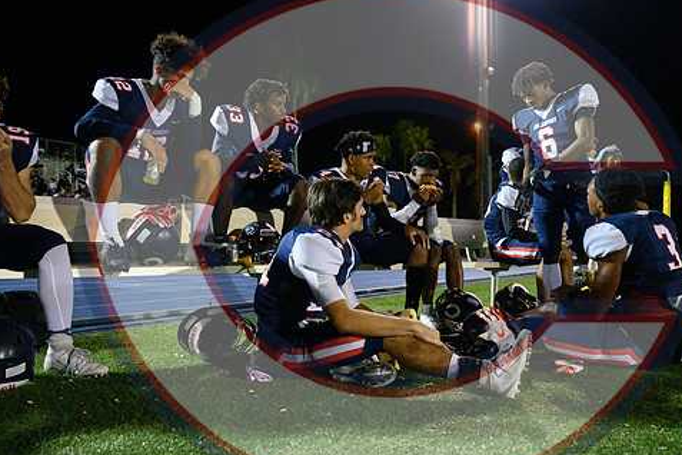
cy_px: 242
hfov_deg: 60.1
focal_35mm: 31
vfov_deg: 42.3
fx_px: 587
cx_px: 386
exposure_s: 1/3200
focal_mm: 25.5
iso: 25600
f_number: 2.8
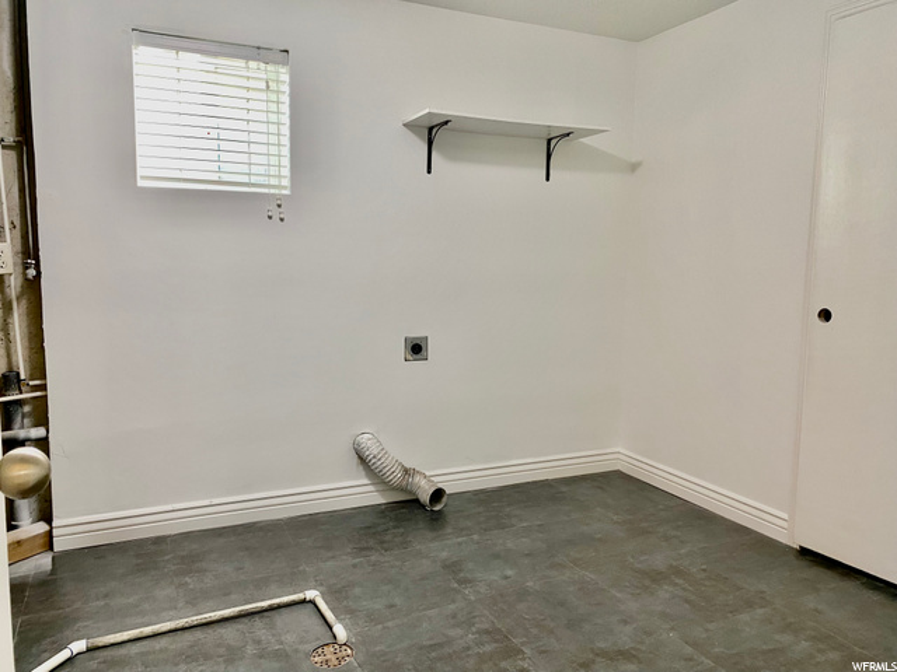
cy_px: 336
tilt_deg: -9.3
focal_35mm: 26
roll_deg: -0.7
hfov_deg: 67.3
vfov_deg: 53.1
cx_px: 448
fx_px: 674
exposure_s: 1/60
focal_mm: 4.25
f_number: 1.8
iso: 200
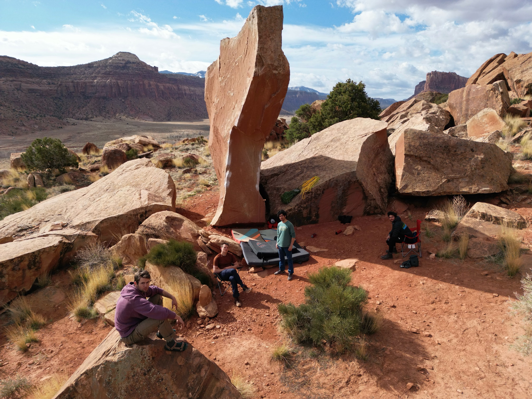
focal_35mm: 24
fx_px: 369
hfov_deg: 71.6
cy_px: 200
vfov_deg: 56.8
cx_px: 266
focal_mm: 6.72
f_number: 1.7
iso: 140
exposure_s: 1/3200
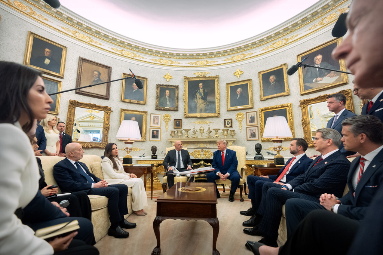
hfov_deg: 96.8
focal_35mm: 16
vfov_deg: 73.7
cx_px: 192
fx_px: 170
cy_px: 128
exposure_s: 1/500
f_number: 2.8
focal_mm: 16
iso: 3200
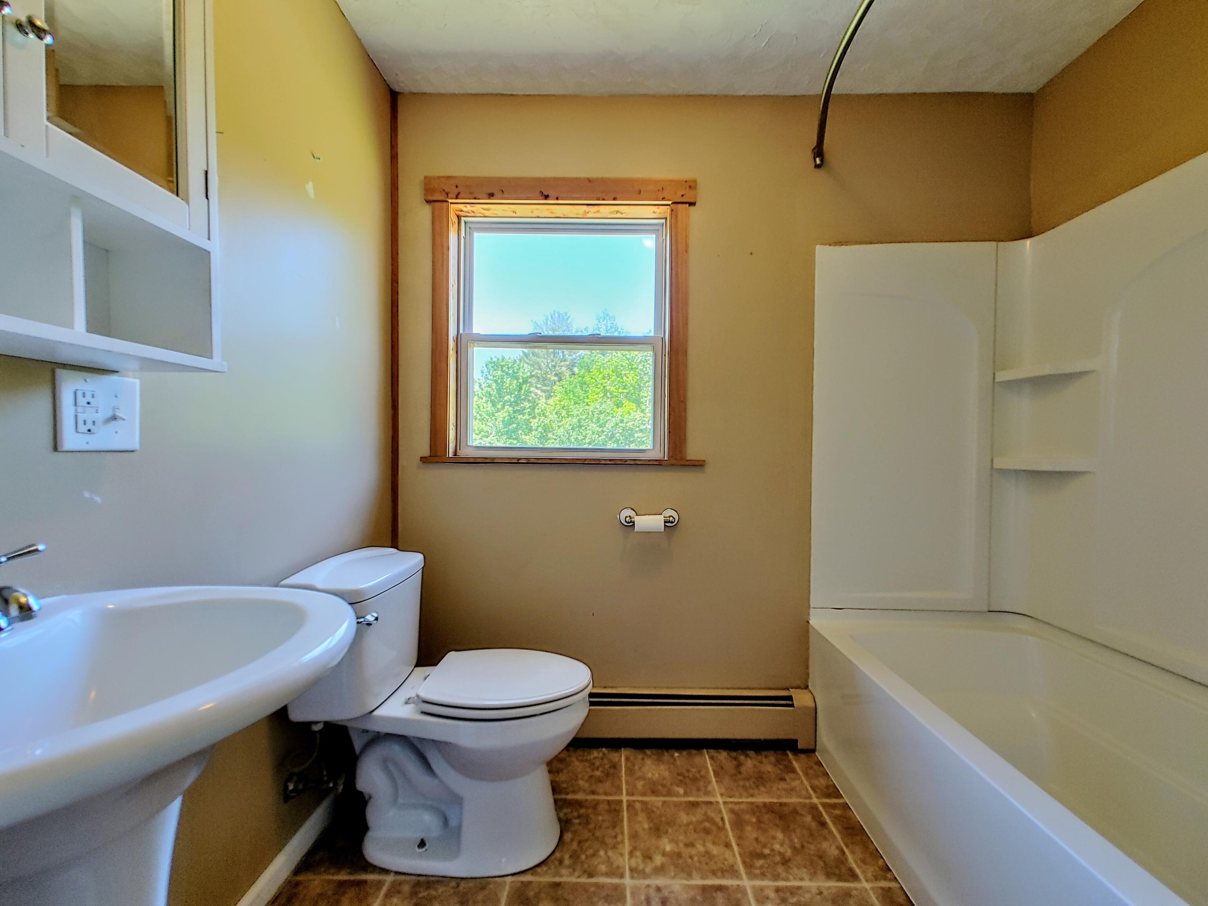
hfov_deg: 98.2
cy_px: 453
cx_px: 604
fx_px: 523
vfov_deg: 81.7
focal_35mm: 15
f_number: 1.9
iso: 50
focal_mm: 1.78
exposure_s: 1/33
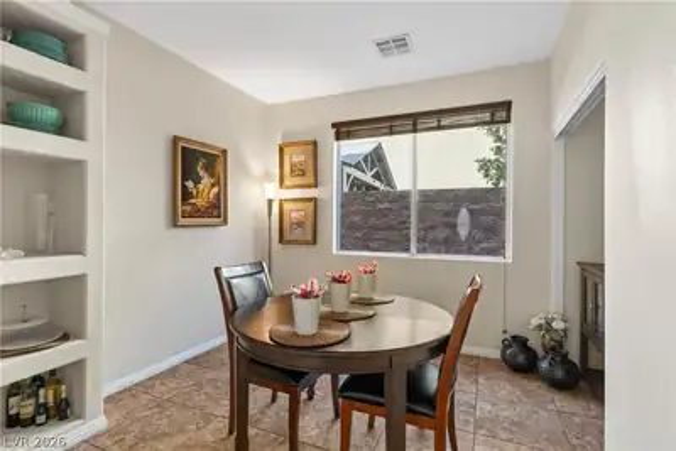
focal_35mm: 18
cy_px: 226
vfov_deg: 67.4
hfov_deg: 90.0
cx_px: 338
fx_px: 338
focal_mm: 18
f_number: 8
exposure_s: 1/2
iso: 400
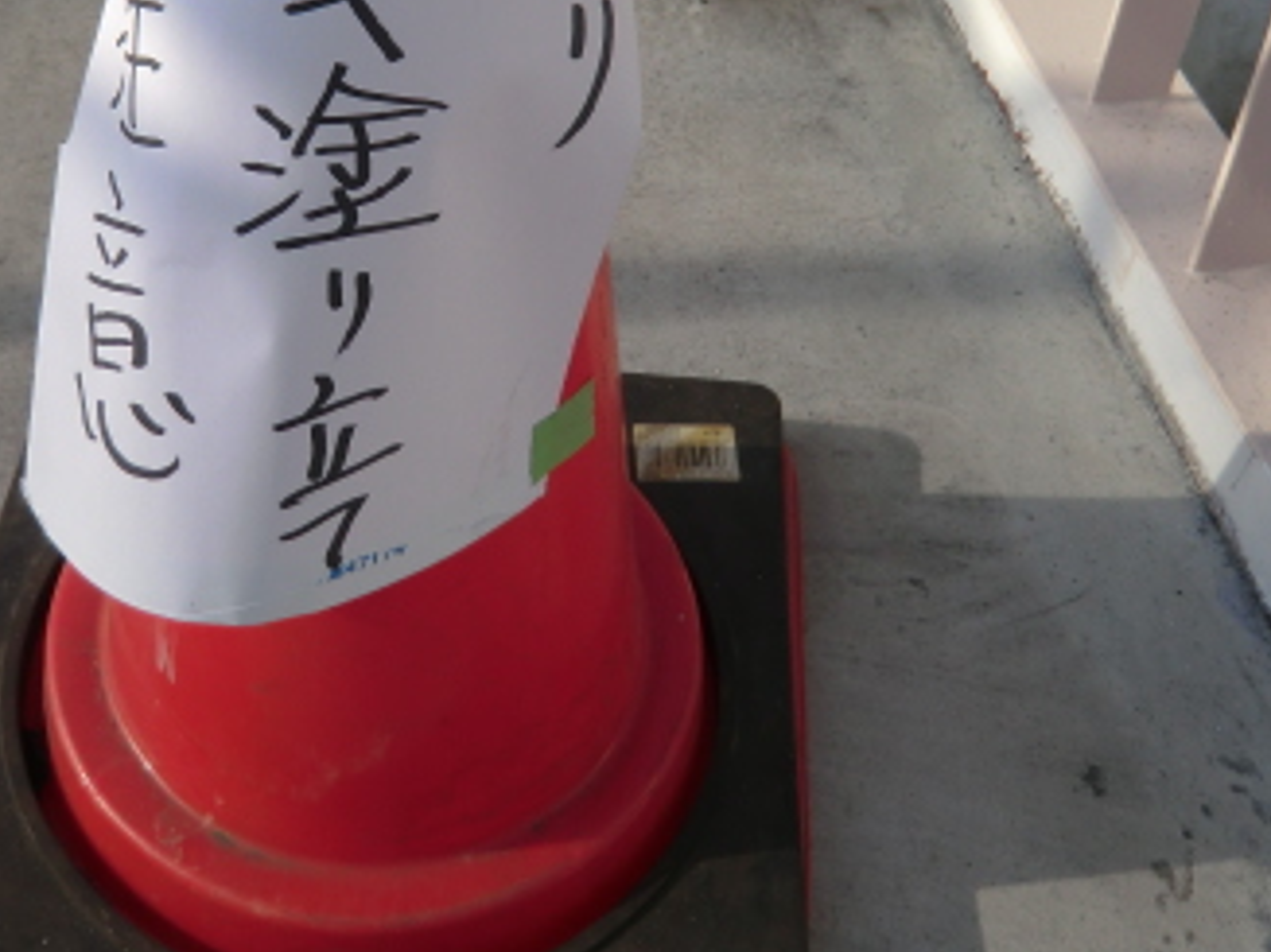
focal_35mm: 47
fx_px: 1725
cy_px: 89
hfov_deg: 39.9
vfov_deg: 29.5
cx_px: 408
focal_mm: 4.3
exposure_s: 1/1000
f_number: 3.2
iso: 64
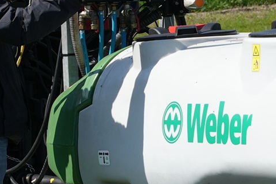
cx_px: 98
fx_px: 2391
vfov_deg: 4.4
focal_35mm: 312
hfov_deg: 6.6
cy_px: -16
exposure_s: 1/640
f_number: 5
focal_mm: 36
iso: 100
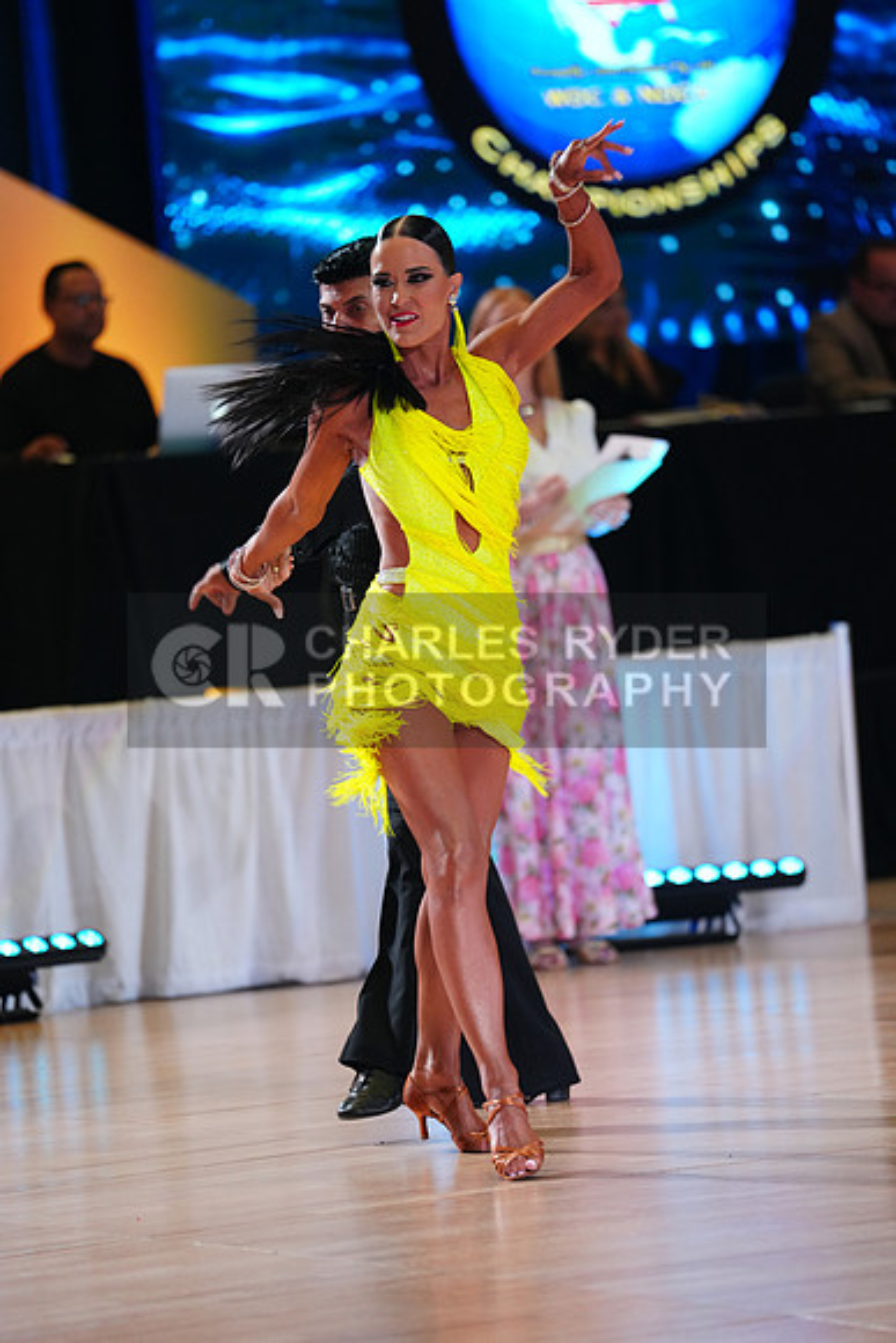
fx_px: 7462
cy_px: 672
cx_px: 448
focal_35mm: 200
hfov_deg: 6.9
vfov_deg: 10.3
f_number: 2.8
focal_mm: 200
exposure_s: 1/400
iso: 2000
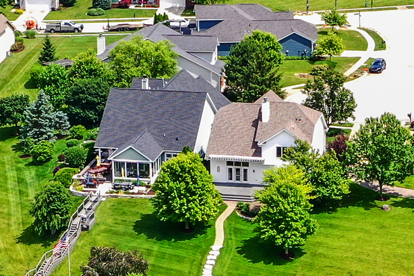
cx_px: 208
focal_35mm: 140
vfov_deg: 9.8
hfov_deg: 14.6
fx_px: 1611
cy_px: 232
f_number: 5
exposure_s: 1/240
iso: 100
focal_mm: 10.26
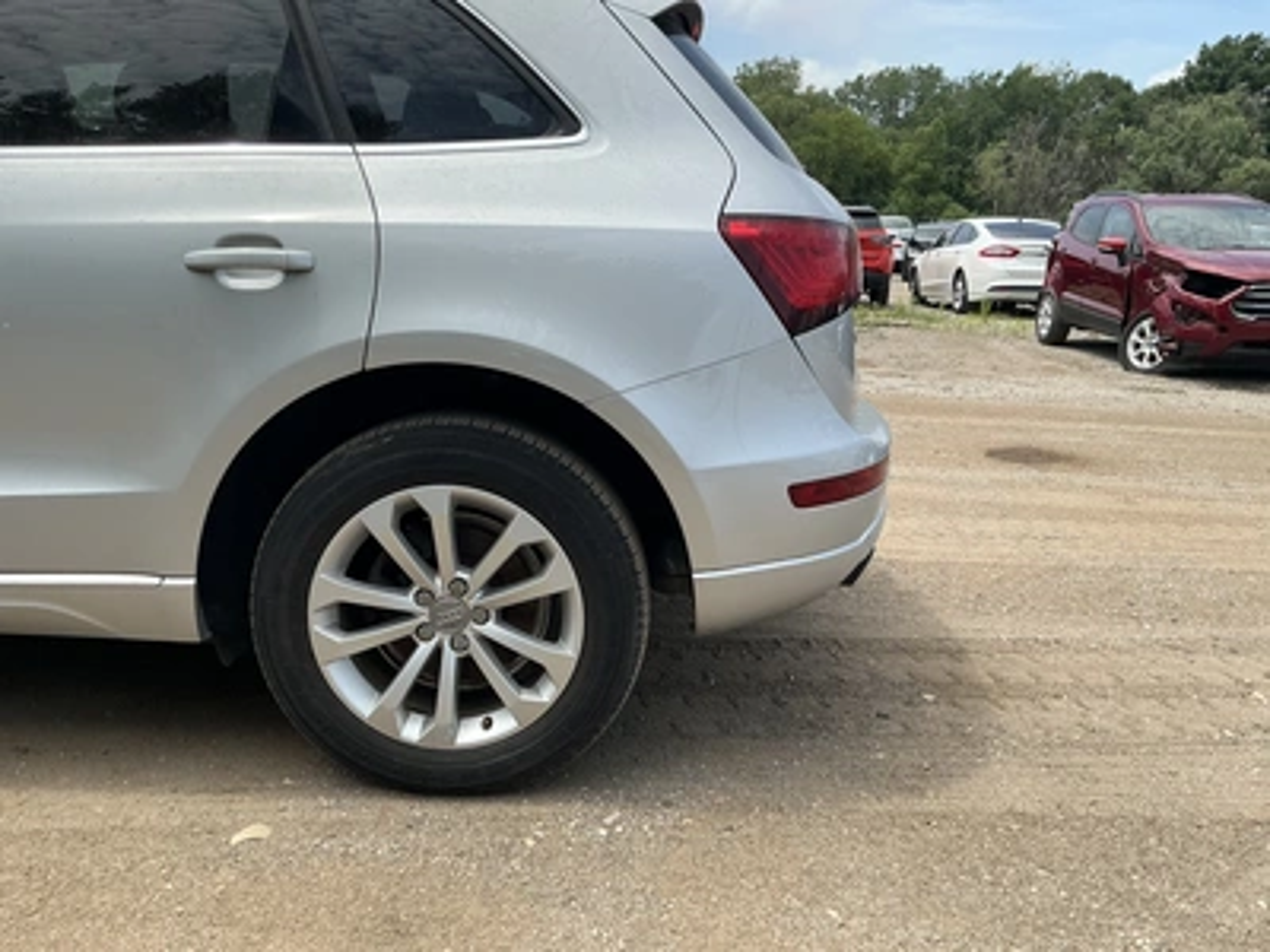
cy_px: 476
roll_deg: -1.6
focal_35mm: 28
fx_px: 1027
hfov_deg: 63.4
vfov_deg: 49.7
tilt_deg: -9.8
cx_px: 635
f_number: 1.8
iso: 25
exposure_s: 1/1451
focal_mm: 3
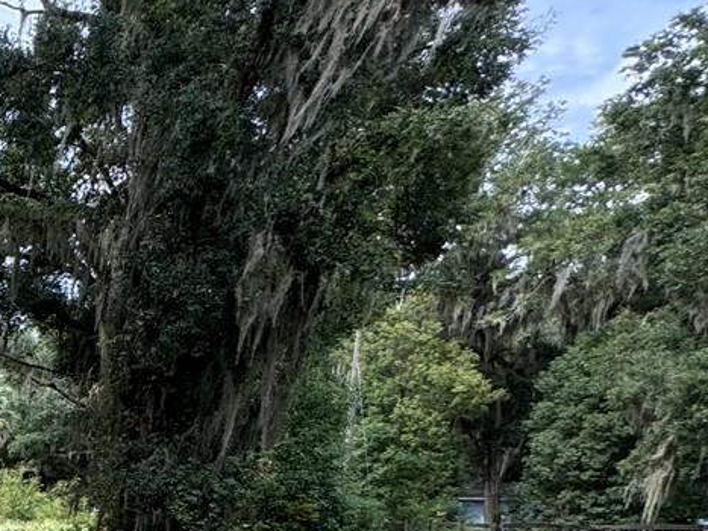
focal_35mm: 48
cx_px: -453
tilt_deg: -6.8
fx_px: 981
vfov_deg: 27.0
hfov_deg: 25.0
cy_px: 627
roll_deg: -1.7
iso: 40
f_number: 2.2
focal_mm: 2.22
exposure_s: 1/313
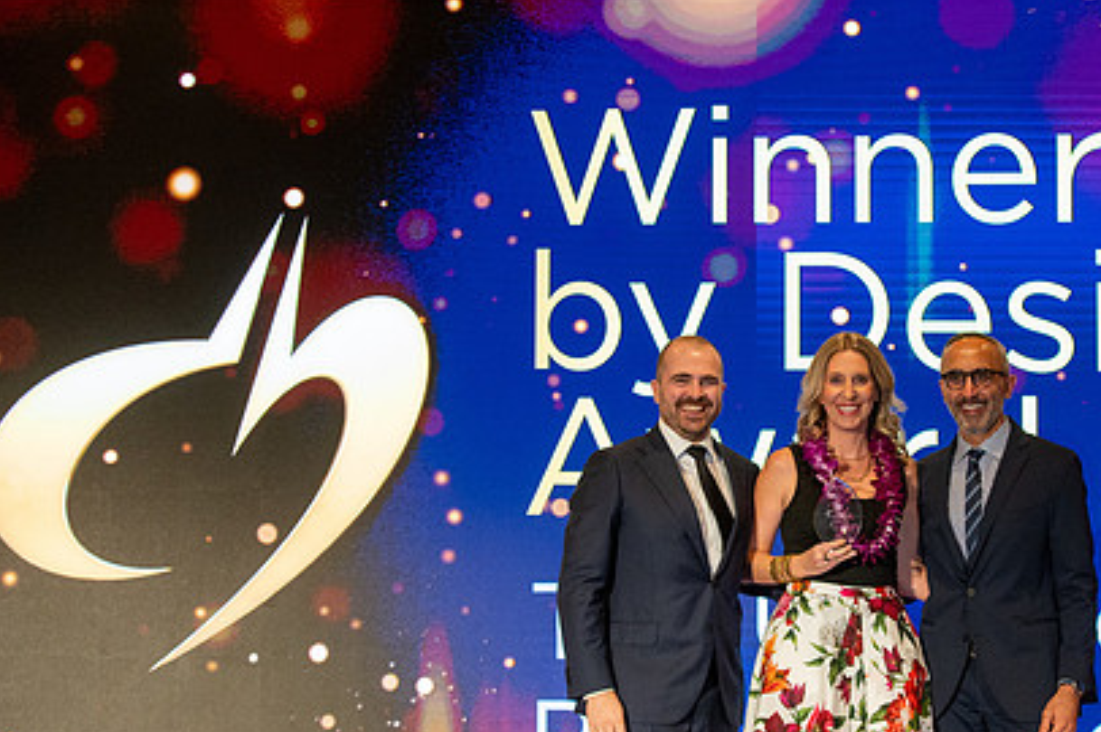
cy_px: 466
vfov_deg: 13.6
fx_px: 3056
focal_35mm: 100
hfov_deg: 20.3
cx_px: 762
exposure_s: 1/400
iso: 3200
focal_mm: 70
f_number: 2.8
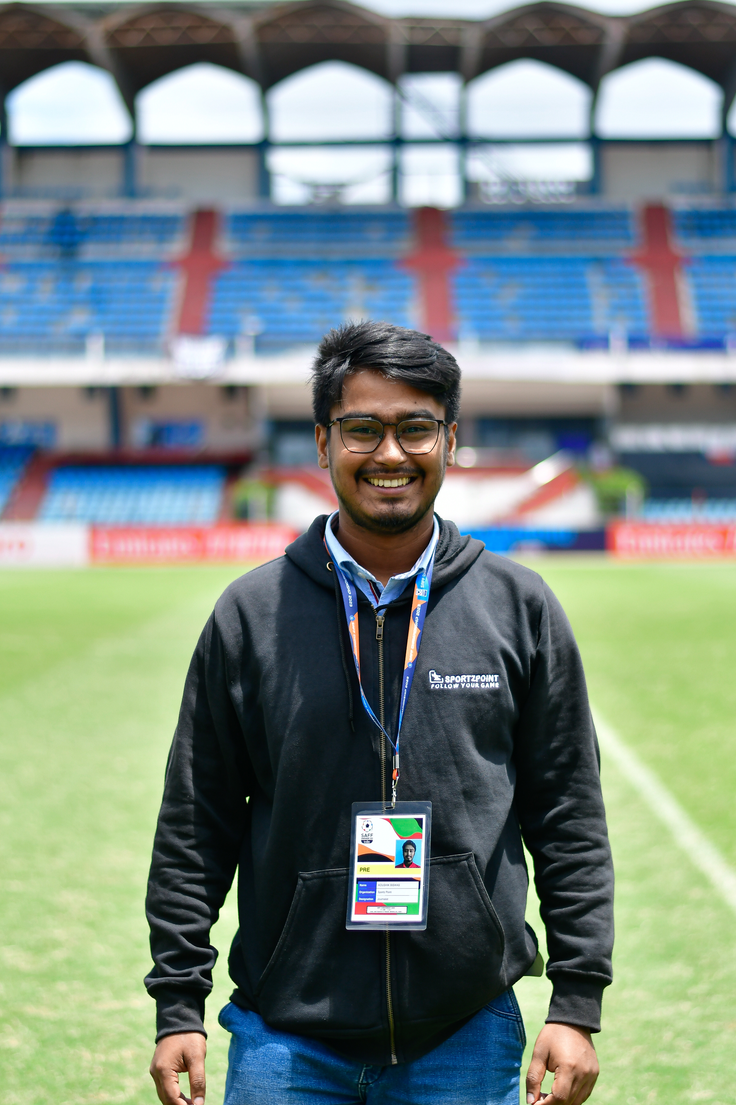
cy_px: 535
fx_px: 2453
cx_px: 376
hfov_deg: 17.1
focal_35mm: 80
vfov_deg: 25.4
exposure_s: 1/3200
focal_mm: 50
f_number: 1.8
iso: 125
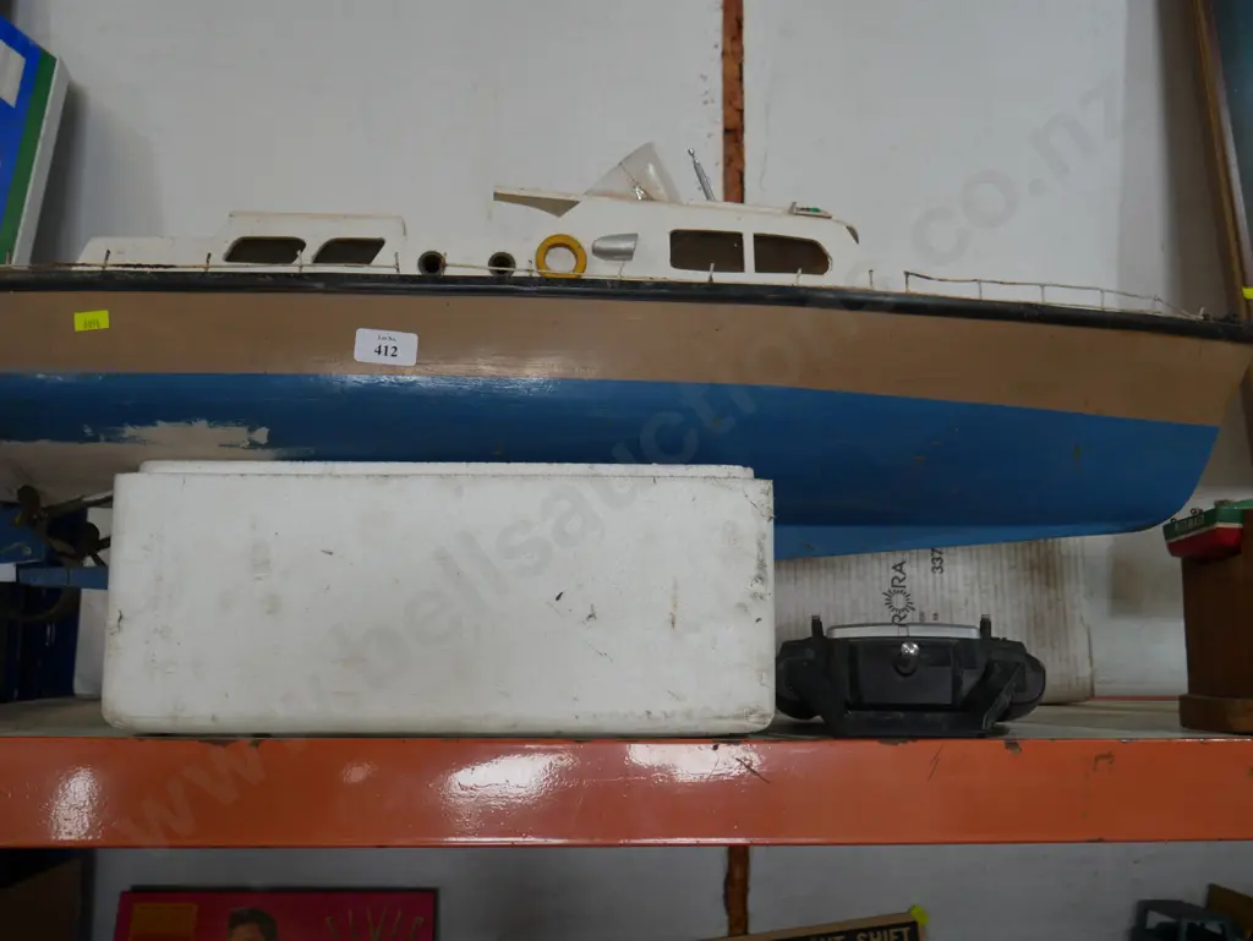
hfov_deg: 56.8
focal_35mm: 32
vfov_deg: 44.2
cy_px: 470
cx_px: 626
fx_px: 1159
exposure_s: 1/80
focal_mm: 16
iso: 200
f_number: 3.6
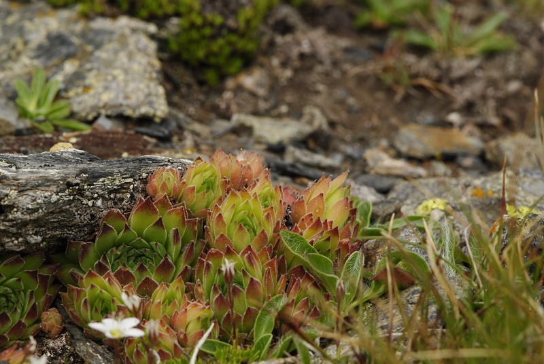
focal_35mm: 128
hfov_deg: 16.0
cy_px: 182
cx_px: 272
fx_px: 1929
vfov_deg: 10.8
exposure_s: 1/160
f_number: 13
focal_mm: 85
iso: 200
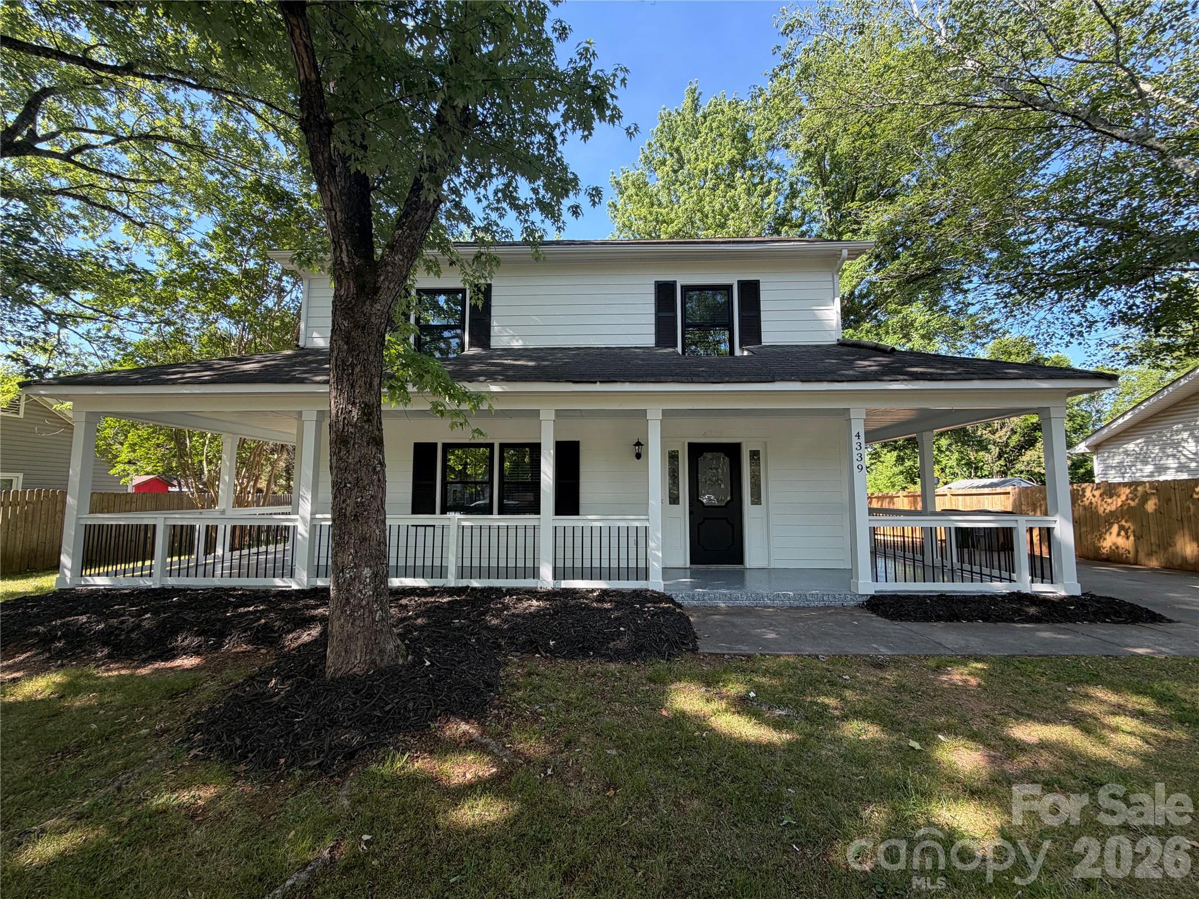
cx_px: 600
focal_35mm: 14
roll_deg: +1.0
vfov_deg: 85.7
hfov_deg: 102.1
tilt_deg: +4.4
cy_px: 450
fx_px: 485
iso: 40
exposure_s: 1/178
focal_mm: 2.22
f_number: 2.2
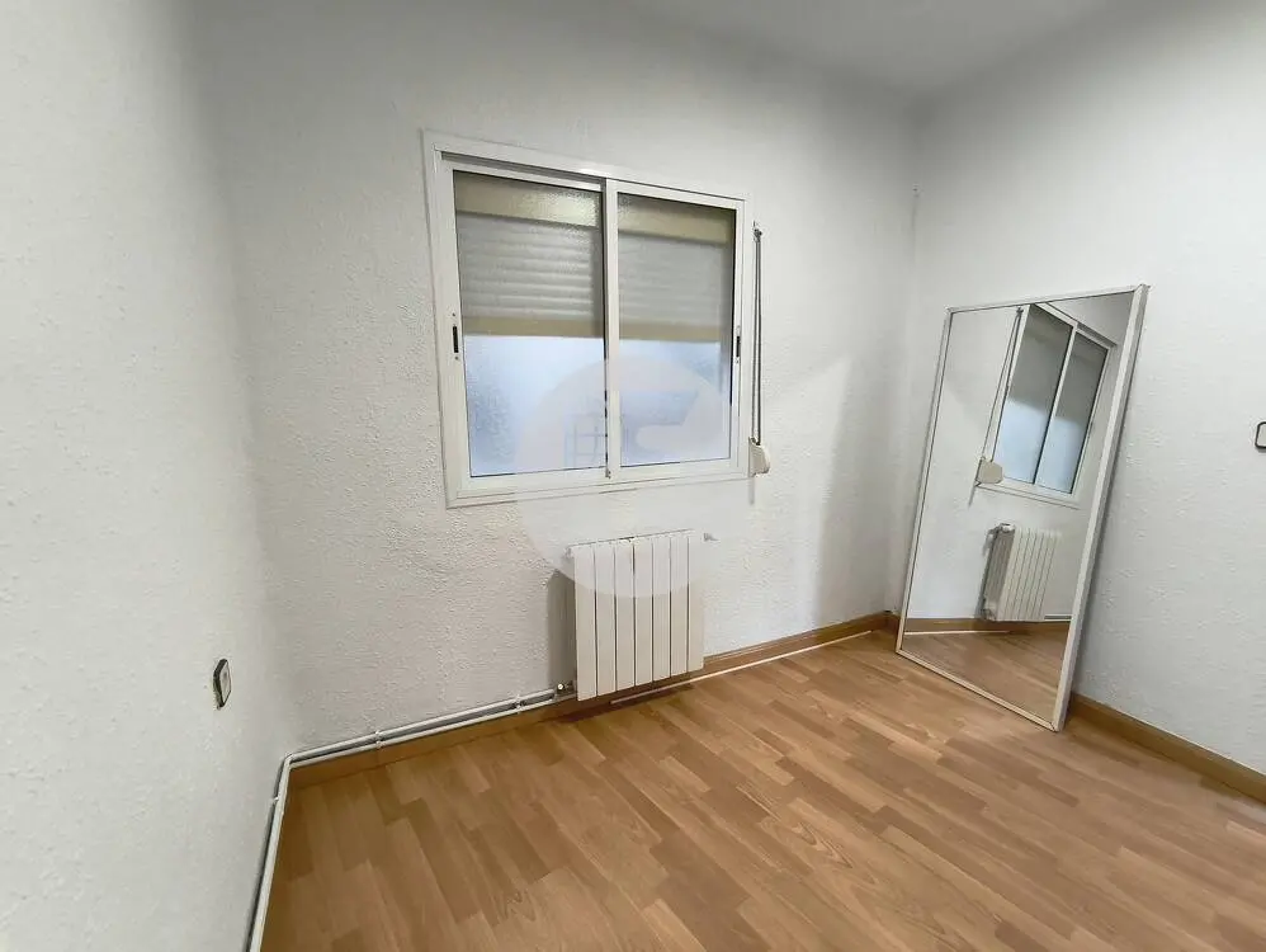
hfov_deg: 98.1
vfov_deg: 81.8
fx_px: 549
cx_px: 633
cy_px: 476
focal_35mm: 15
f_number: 2.2
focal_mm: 1.65
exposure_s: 1/50
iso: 320
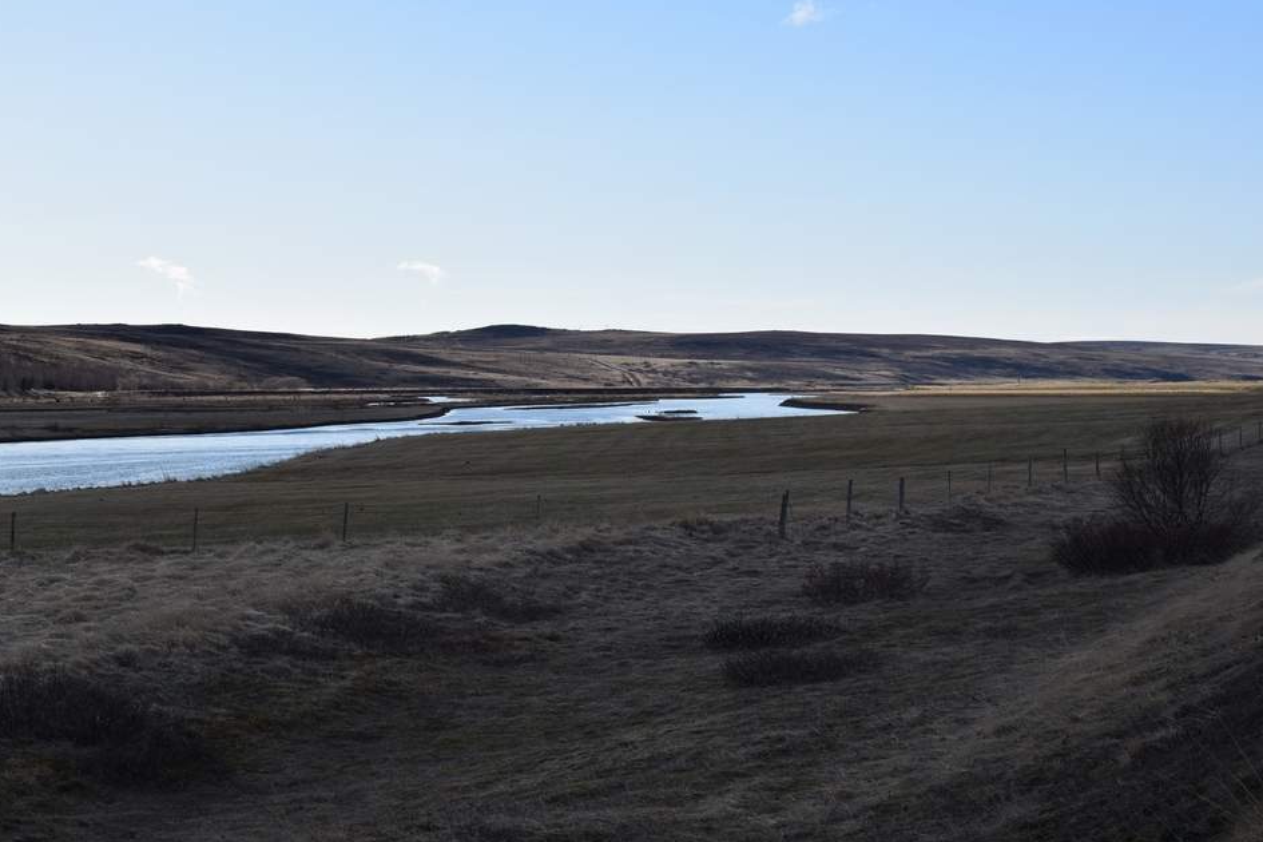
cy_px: 403
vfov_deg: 20.9
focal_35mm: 65
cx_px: 675
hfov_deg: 30.9
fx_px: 2280
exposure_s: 1/500
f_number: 11
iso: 200
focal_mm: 40
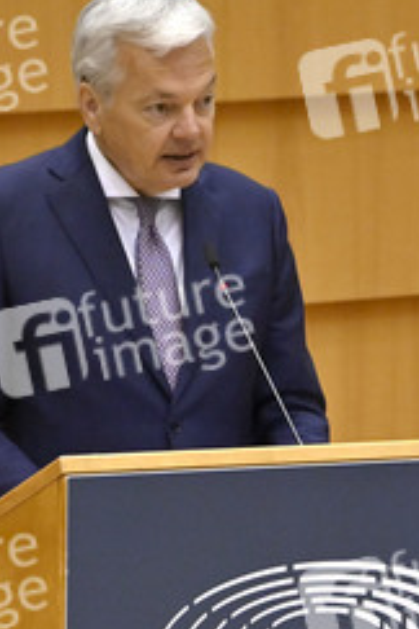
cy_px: 466
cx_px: 197
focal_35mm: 741
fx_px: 12936
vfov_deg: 2.8
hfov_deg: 1.9
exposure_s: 1/640
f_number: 6
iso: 4000
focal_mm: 450
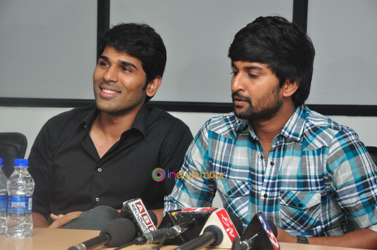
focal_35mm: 105
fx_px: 1098
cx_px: 188
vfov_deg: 13.0
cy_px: 125
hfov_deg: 19.5
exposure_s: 1/125
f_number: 7.1
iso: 1600
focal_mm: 70
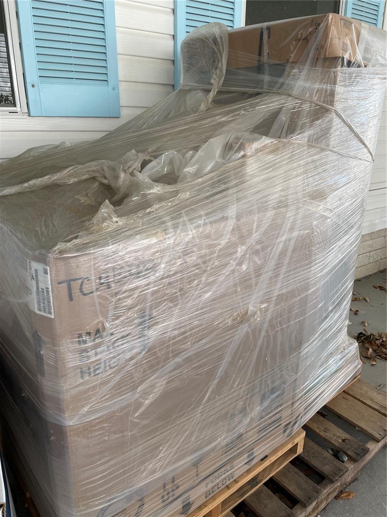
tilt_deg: -17.7
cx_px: 194
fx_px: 388
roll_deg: -0.1
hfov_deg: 53.1
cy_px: 258
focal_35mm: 26
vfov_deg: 67.3
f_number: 1.6
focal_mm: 4.2
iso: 32
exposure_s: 1/210
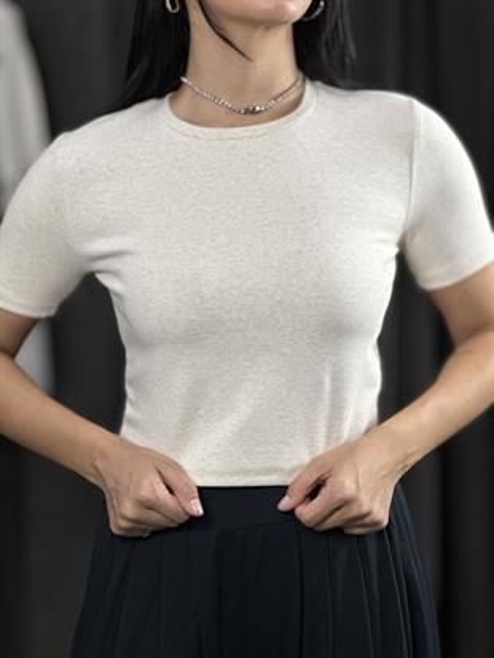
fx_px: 1464
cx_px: 247
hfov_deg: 19.1
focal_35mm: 77
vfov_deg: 25.3
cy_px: 329
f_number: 2.8
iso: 64
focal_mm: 9
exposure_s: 1/100
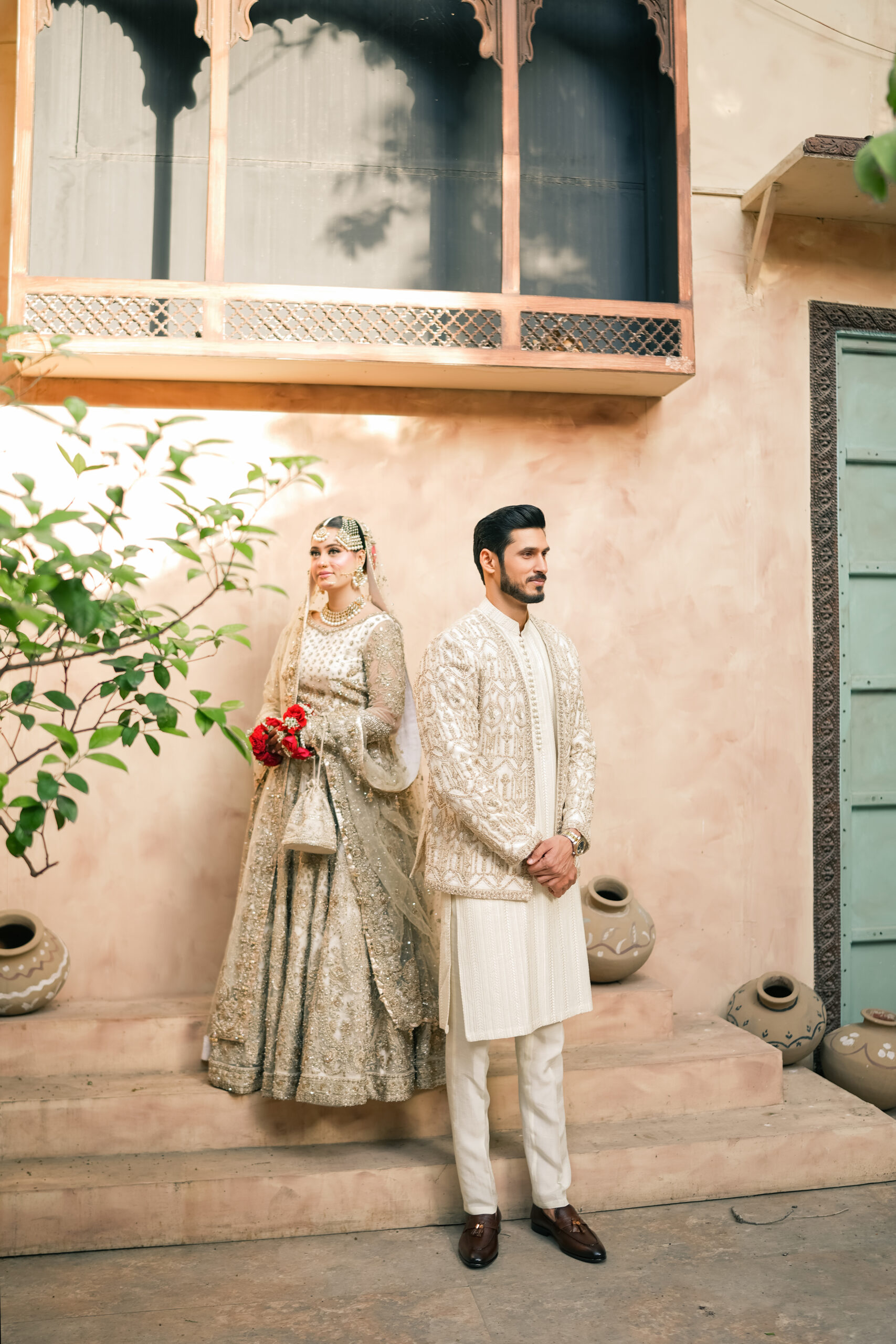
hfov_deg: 37.9
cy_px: 672
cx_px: 448
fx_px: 1306
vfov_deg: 54.4
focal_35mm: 35
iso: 50
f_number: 1.6
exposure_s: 1/125
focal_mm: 35
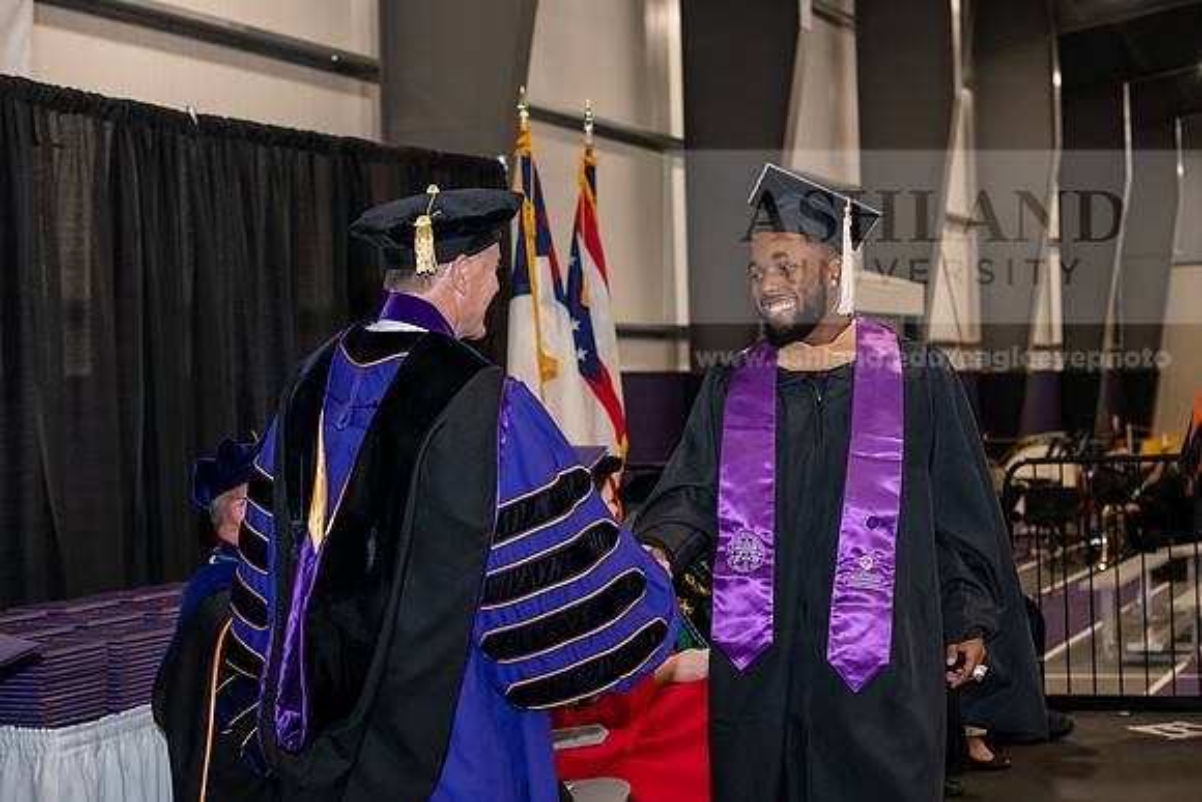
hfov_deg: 28.8
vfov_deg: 19.5
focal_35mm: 70
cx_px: 601
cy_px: 401
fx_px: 2338
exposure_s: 1/200
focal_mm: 70
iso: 2500
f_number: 5.6
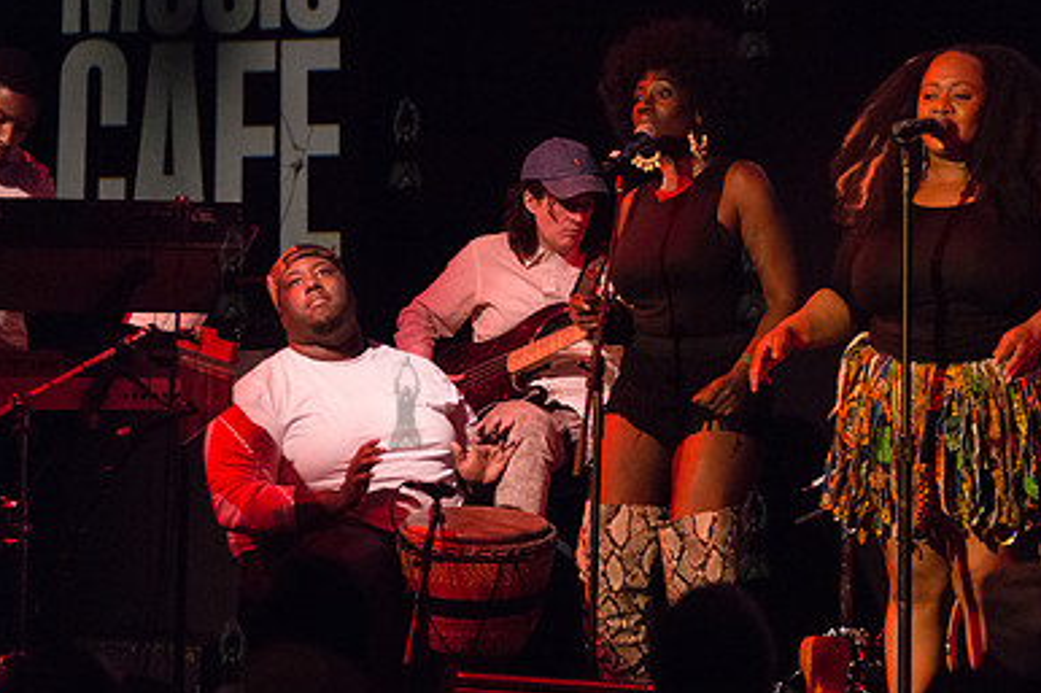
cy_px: 271
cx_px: 752
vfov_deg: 7.3
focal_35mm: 188
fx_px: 5434
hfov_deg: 10.9
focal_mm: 125
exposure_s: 1/320
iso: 4000
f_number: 2.8
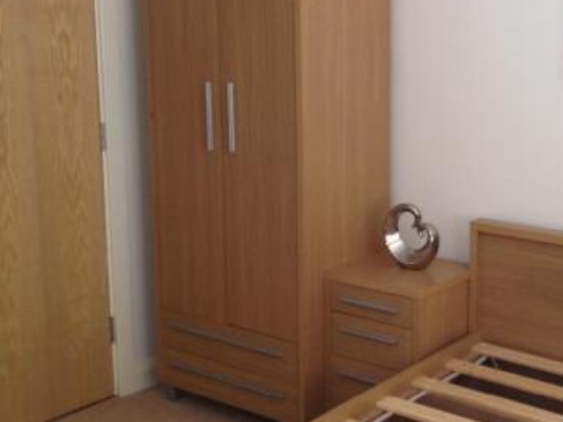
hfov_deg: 31.8
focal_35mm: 59
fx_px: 959
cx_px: 458
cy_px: 156
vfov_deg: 24.7
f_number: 2.4
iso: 80
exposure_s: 1/20
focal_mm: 4.28
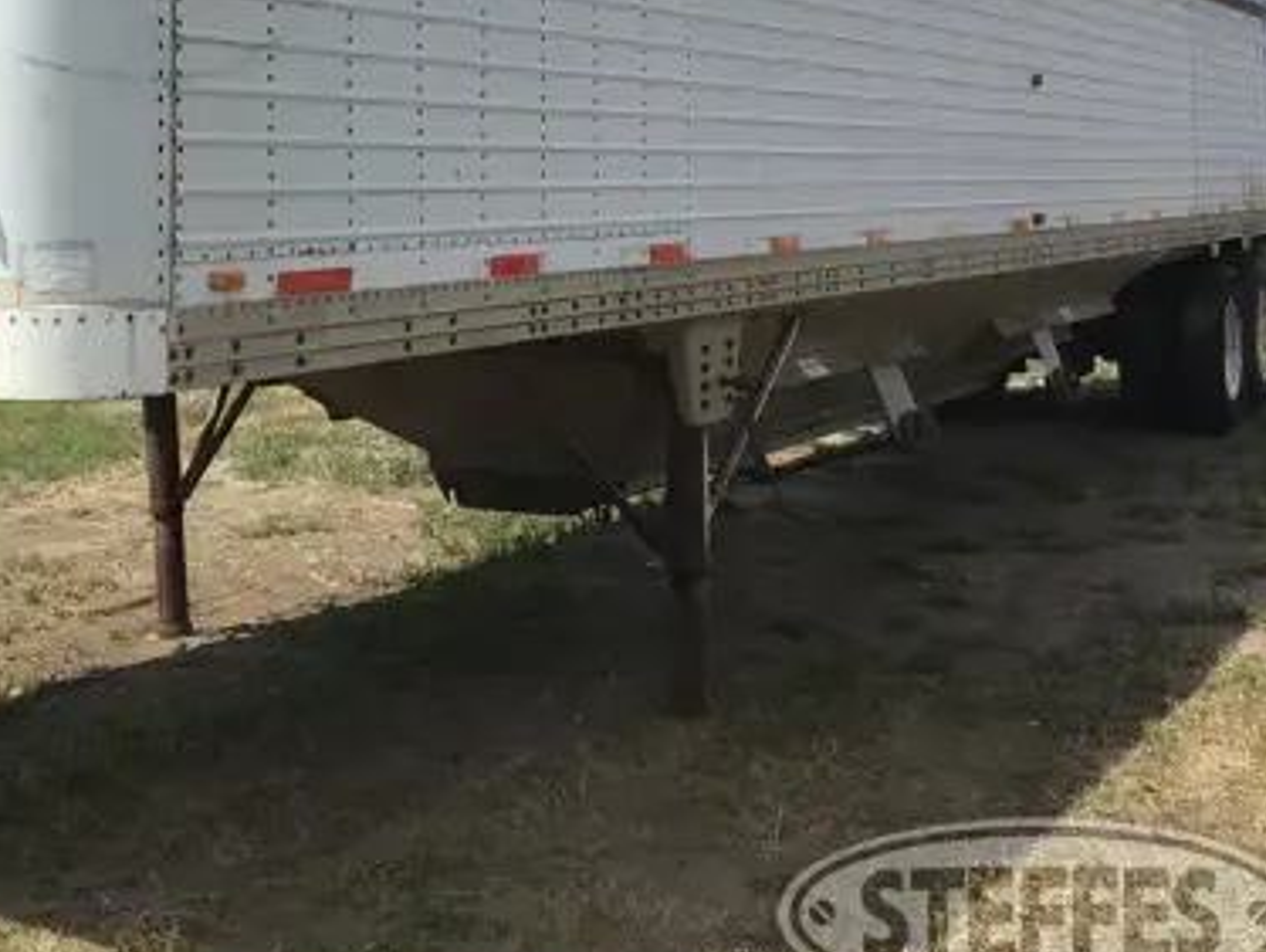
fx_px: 1940
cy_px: 237
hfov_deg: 35.2
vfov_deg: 27.2
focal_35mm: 53
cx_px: 294
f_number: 2.4
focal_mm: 3.3
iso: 25
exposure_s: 1/2037
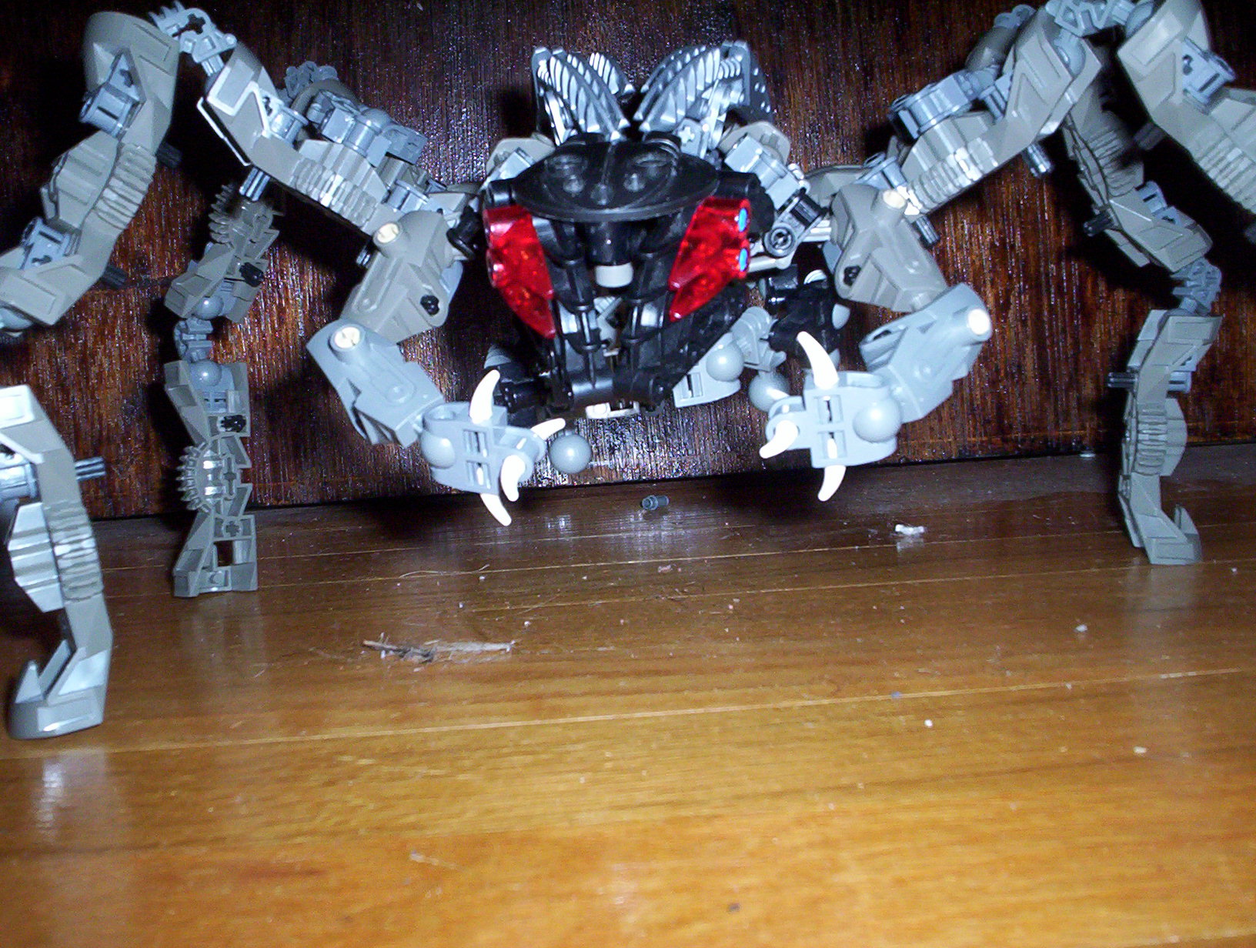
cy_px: 474
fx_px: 1382
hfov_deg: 48.9
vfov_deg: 37.9
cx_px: 628
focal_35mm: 38
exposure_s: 1/60
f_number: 4.5
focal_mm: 4.99
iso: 140
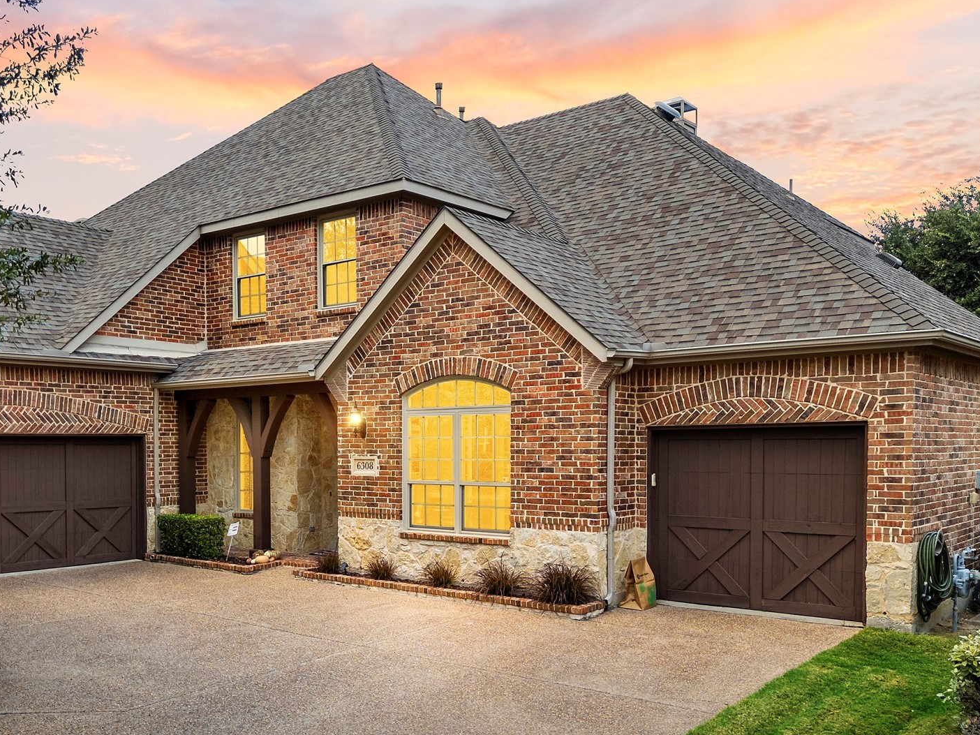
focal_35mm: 35
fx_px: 991
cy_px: 478
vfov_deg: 40.3
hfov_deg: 52.0
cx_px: 365
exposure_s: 1/240
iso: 100
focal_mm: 6.72
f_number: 1.7
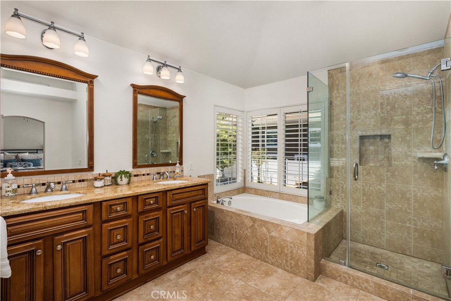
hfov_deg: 96.8
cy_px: 150
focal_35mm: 16
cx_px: 226
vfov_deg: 73.7
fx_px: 200
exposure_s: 1/30
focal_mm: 16
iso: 100
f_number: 6.3
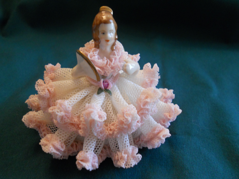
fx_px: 221
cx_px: 120
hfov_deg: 56.8
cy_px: 90
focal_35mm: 32
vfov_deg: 44.2
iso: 320
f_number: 3.5
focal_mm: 5.8
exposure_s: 1/30
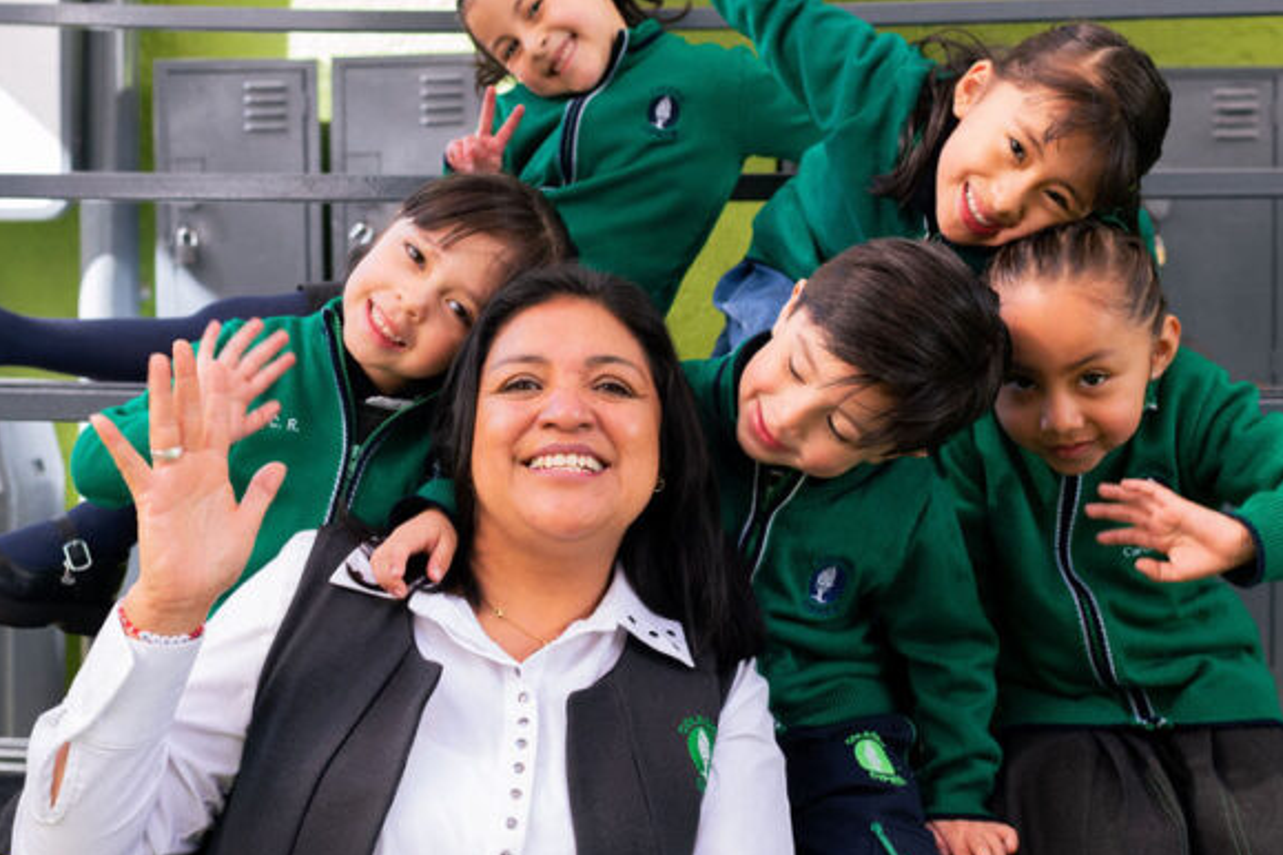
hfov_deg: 38.1
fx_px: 1853
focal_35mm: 52
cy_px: 368
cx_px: 556
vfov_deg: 26.0
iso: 500
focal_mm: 35
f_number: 4.5
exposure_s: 1/250
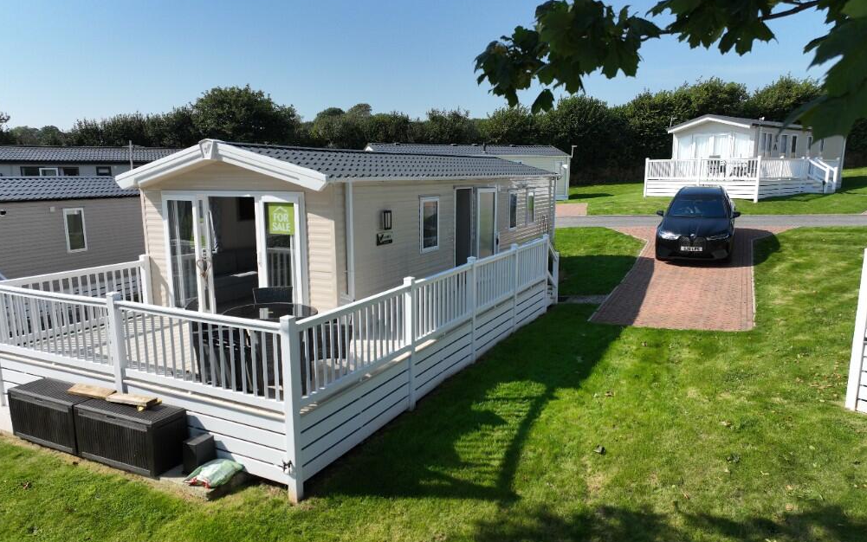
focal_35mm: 26
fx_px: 614
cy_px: 290
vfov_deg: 47.6
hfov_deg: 70.4
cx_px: 425
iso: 120
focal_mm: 12.29
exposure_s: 1/2000
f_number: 2.8
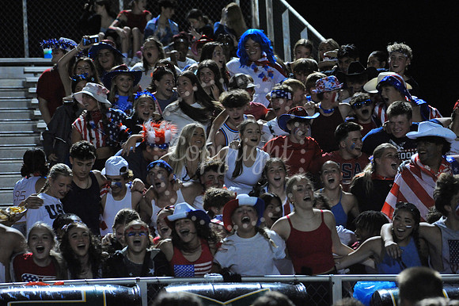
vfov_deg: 8.6
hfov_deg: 12.8
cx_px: 230
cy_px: 153
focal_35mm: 160
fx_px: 2039
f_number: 5.6
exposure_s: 1/200
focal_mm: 160
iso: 6400
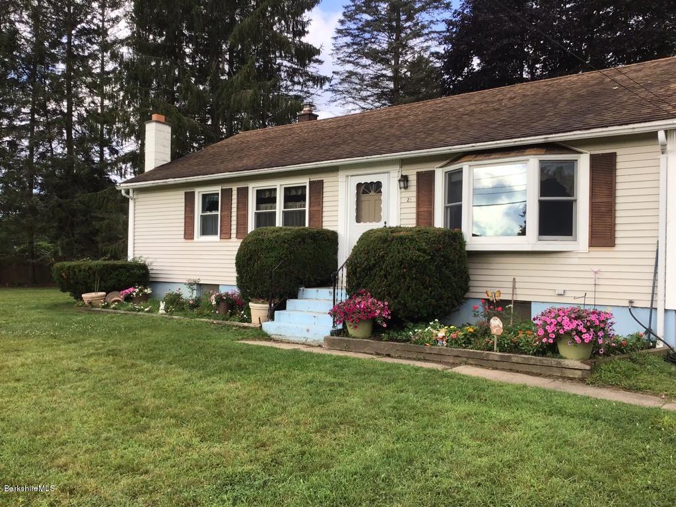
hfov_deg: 58.4
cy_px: 254
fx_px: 605
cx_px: 338
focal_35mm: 31
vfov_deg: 45.4
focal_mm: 3.3
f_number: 2.4
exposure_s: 1/388
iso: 25
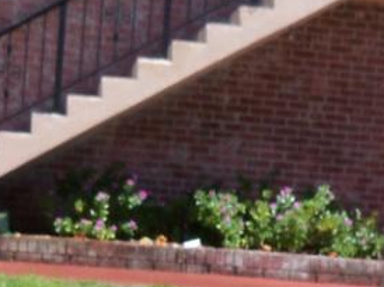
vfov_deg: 11.3
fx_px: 1452
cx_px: 411
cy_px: 207
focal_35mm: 131
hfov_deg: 14.7
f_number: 3.5
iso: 80
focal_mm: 6.2
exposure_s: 1/800
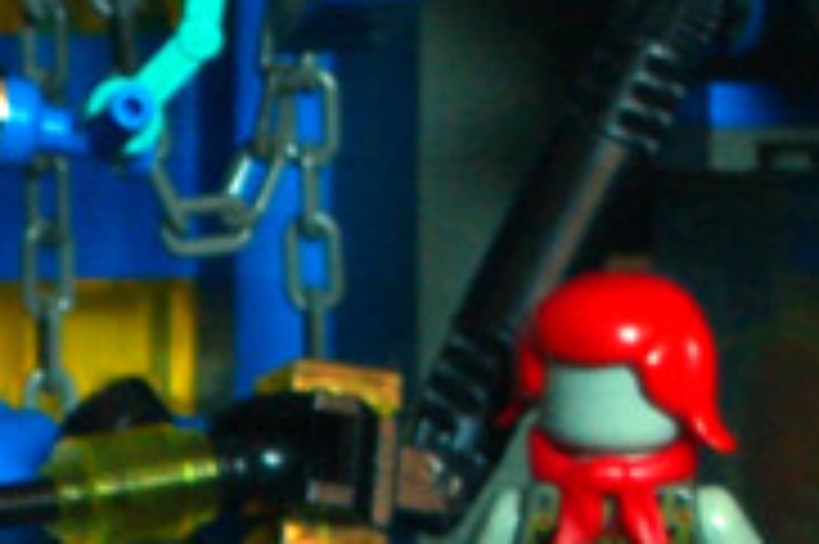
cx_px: -162
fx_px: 7069
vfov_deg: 4.3
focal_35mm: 311
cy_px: 1124
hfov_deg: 6.6
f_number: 4
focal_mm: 14.2
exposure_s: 1/8
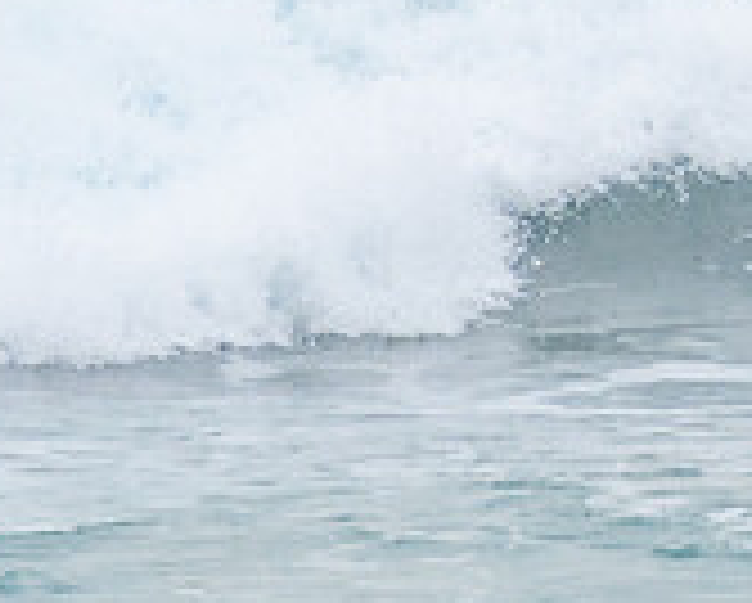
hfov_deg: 1.1
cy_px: -165
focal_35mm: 1786
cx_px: 1315
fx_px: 39796
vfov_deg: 0.9
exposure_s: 1/1250
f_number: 5.6
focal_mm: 400
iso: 500
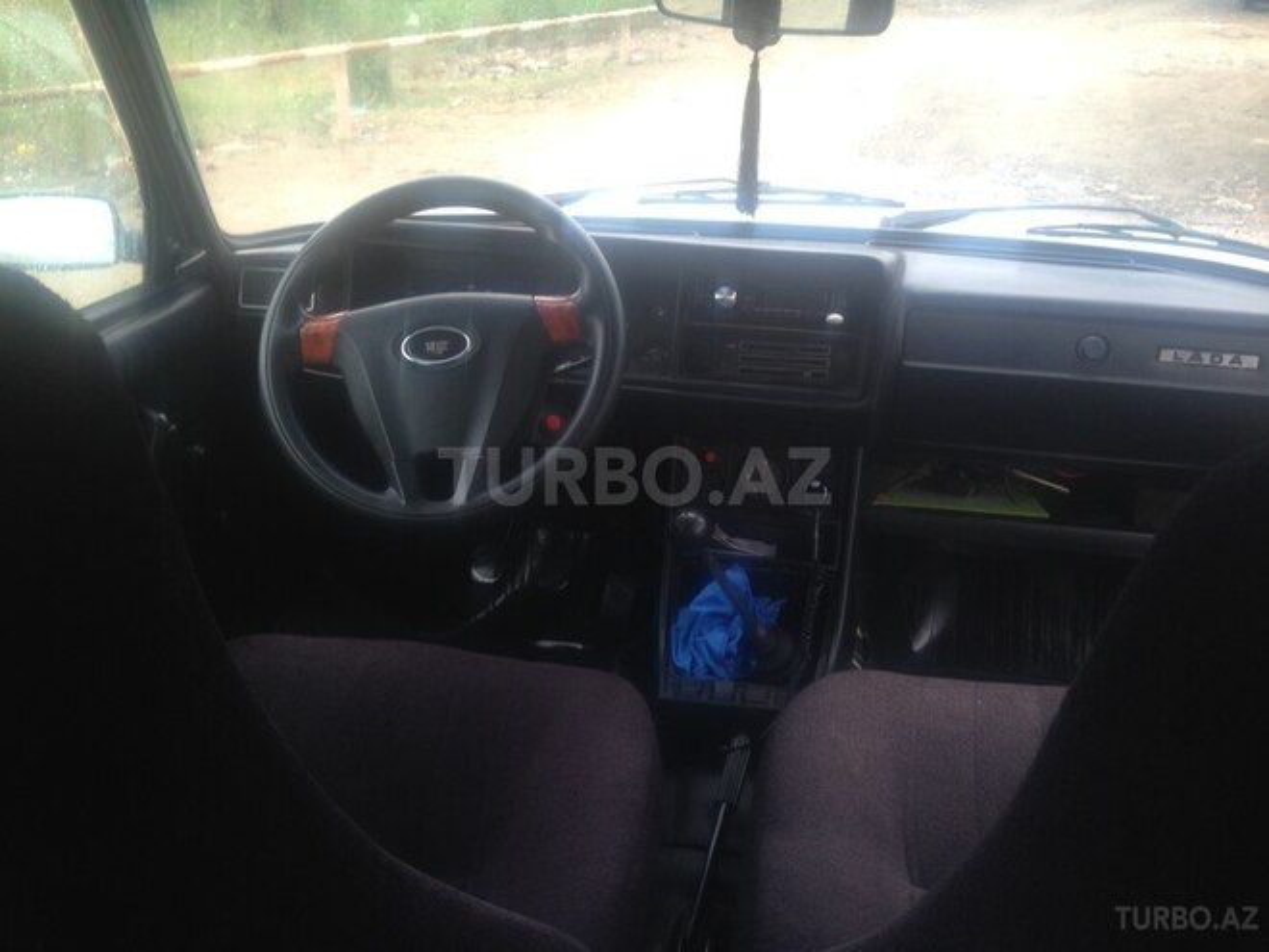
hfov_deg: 55.4
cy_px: 476
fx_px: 1210
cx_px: 634
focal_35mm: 33
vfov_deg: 42.9
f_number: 2.4
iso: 64
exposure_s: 1/20
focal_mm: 4.12
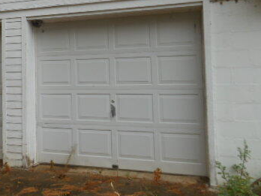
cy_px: 27
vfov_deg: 30.4
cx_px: 74
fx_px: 347
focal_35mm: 46
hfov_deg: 40.4
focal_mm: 4.5
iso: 80
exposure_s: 1/125
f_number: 3.2
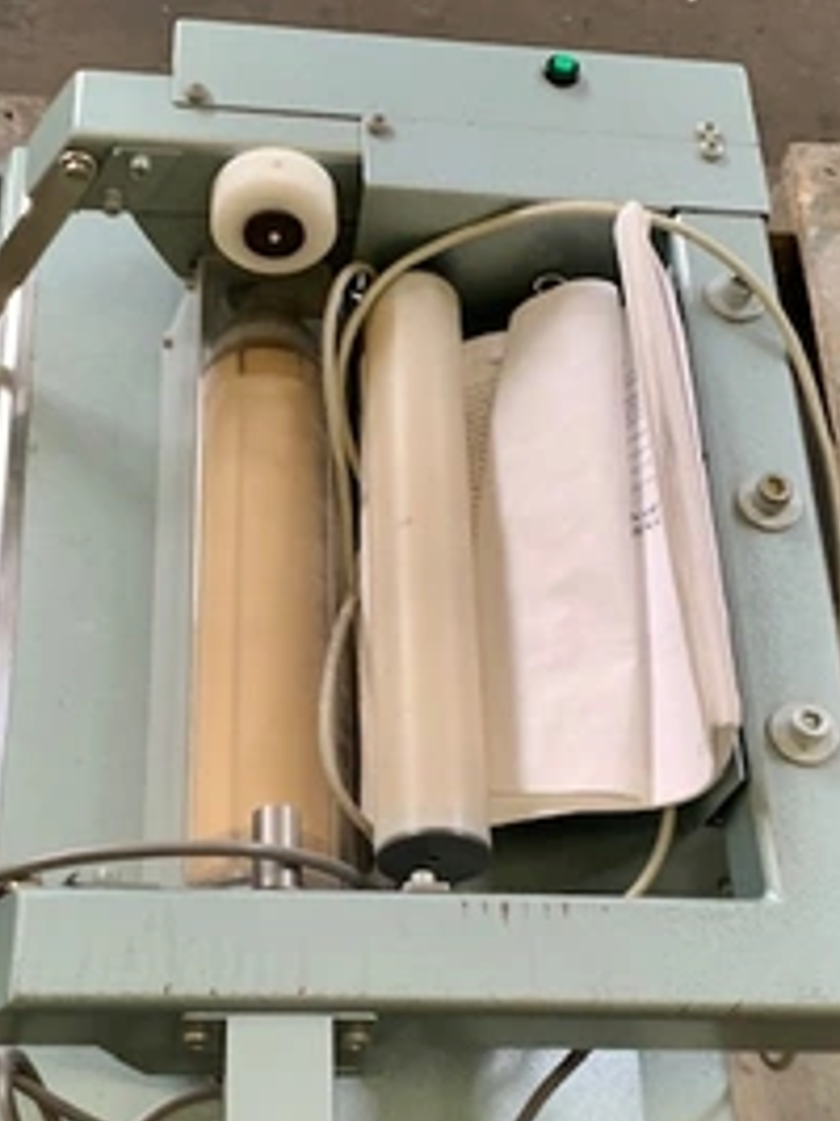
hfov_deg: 36.7
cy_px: 768
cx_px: 370
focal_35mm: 39
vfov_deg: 46.9
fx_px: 1263
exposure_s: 1/40
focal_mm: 4.25
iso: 160
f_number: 1.8
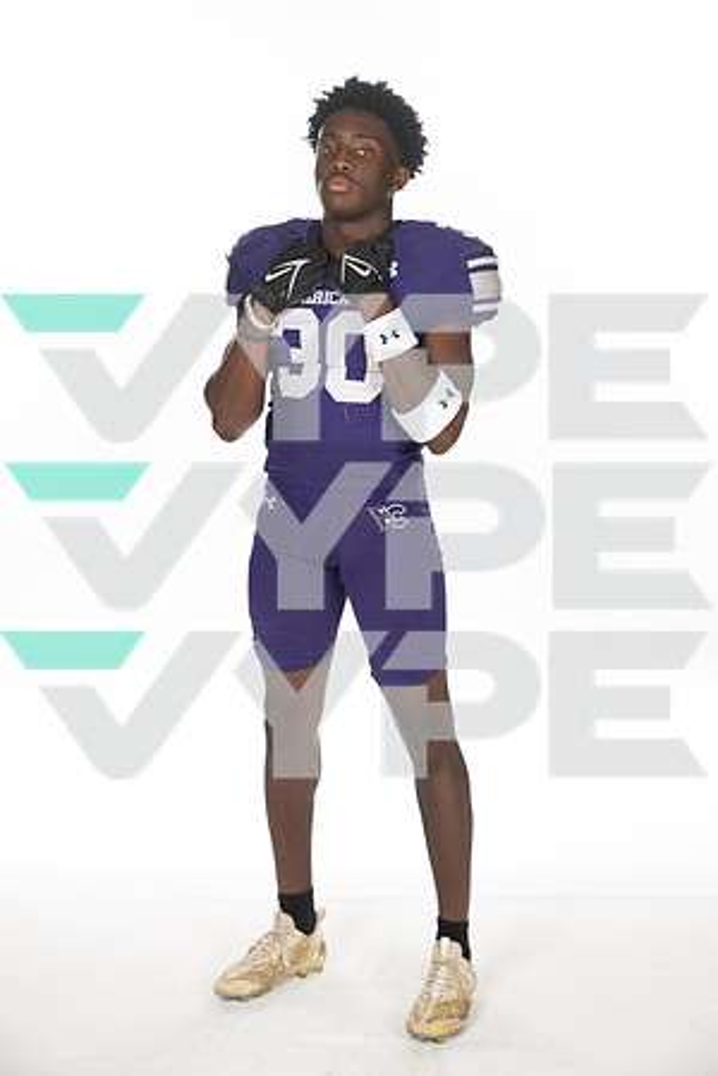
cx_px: 359
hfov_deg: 23.4
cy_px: 538
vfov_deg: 34.5
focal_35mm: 58
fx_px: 1735
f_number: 7.1
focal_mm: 58
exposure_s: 1/320
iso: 800
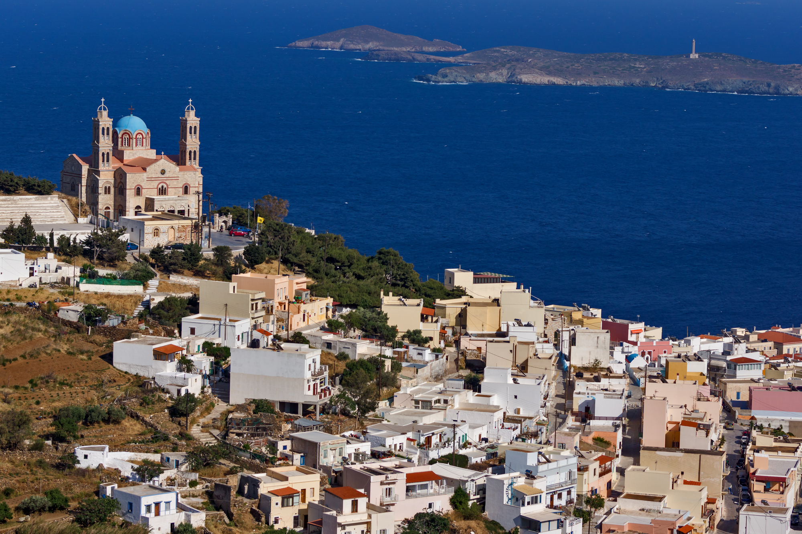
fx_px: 2339
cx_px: 401
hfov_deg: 19.5
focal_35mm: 105
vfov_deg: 13.0
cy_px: 267
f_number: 8
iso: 100
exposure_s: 1/800
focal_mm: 70
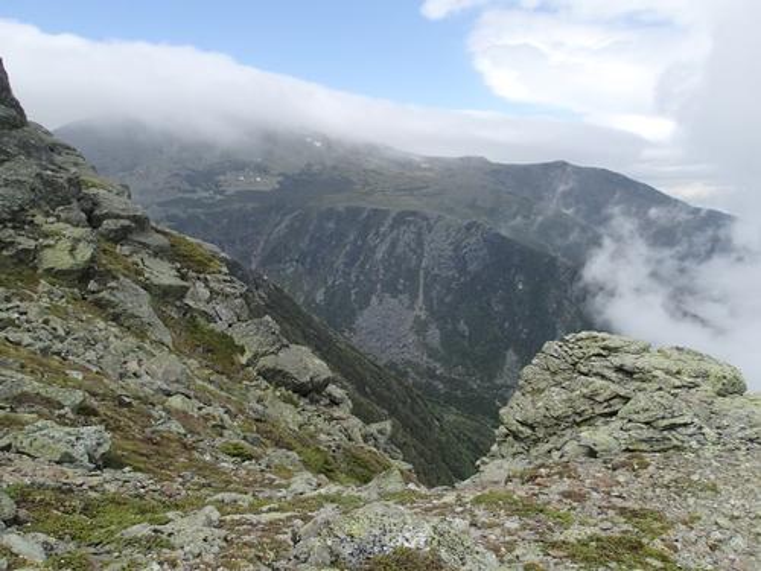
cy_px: 286
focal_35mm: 25
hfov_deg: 69.4
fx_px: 550
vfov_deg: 54.9
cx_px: 380
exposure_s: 1/200
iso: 100
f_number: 8
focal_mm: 4.5
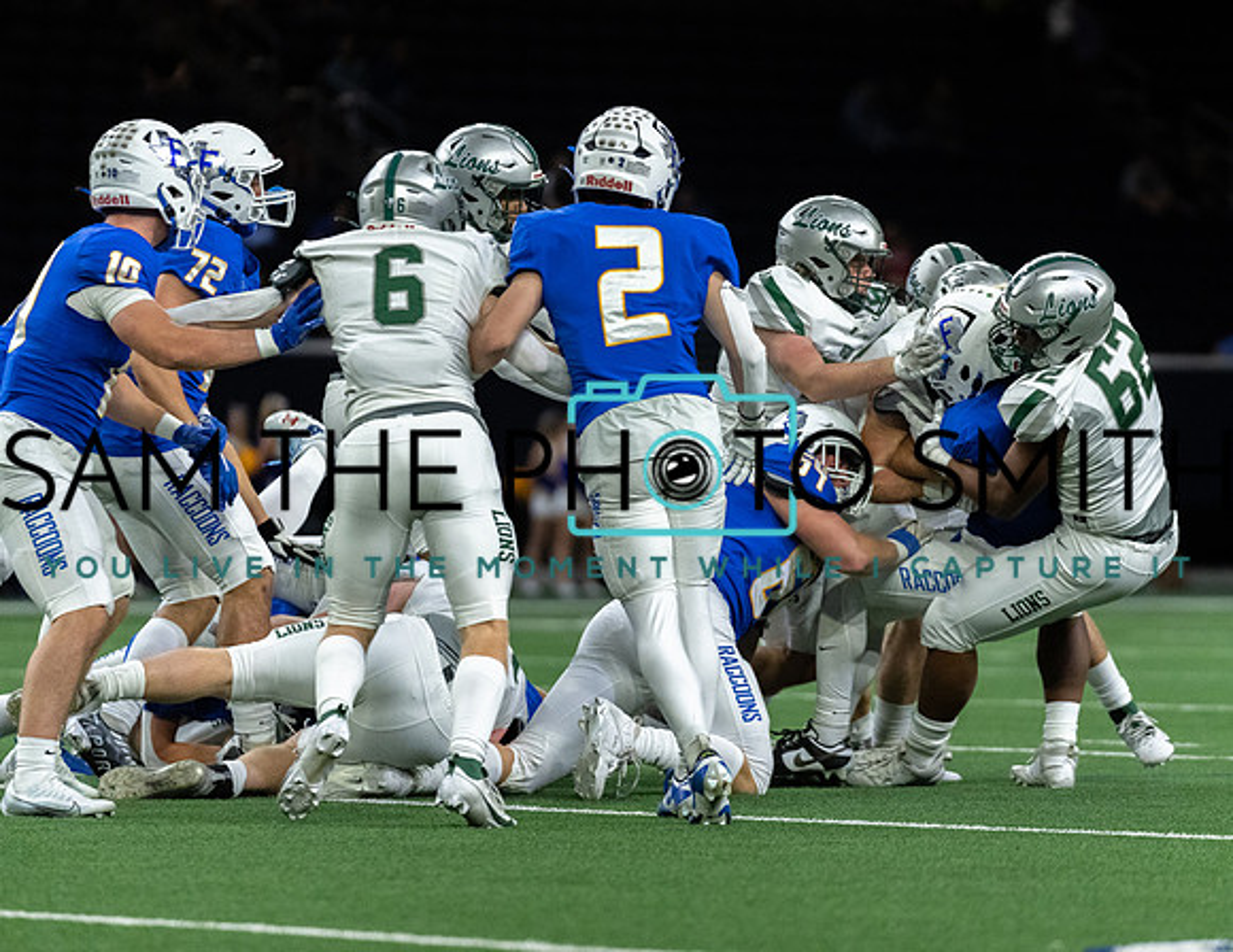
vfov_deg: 6.1
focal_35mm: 247
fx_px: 8892
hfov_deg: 7.9
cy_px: 449
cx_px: 753
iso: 4000
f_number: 2.8
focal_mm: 200
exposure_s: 1/1250
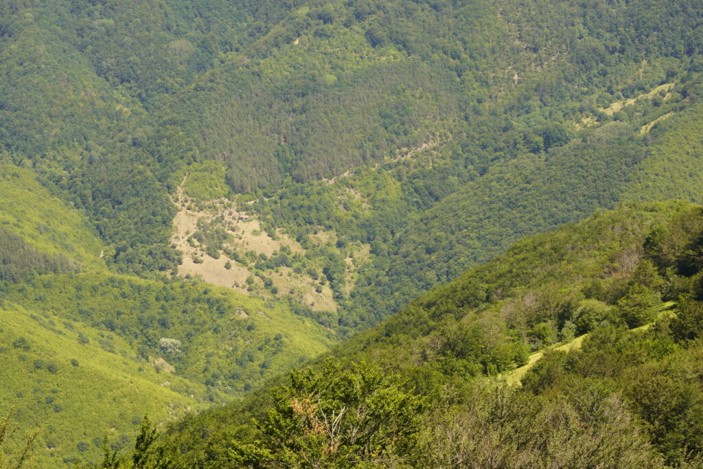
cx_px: 352
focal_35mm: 100
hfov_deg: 20.4
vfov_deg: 13.7
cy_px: 234
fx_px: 1953
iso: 100
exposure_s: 1/60
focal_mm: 67
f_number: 11
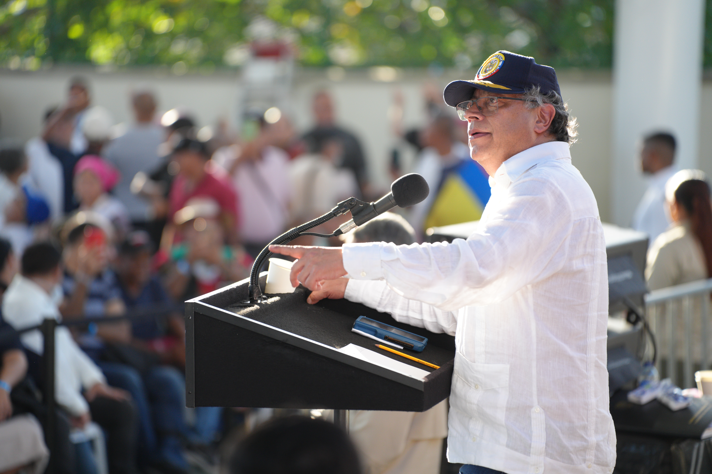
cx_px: 356
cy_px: 237
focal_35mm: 150
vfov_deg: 9.1
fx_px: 2966
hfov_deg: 13.7
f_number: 2.8
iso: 640
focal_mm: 150
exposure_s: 1/640
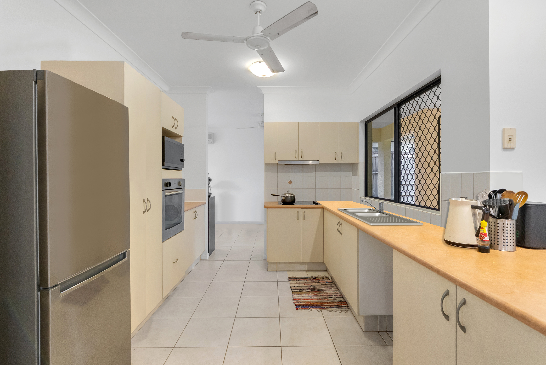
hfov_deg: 96.7
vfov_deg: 73.8
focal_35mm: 16
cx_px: 273
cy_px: 182
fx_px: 243
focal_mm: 16
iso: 2500
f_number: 8
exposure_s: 1/30
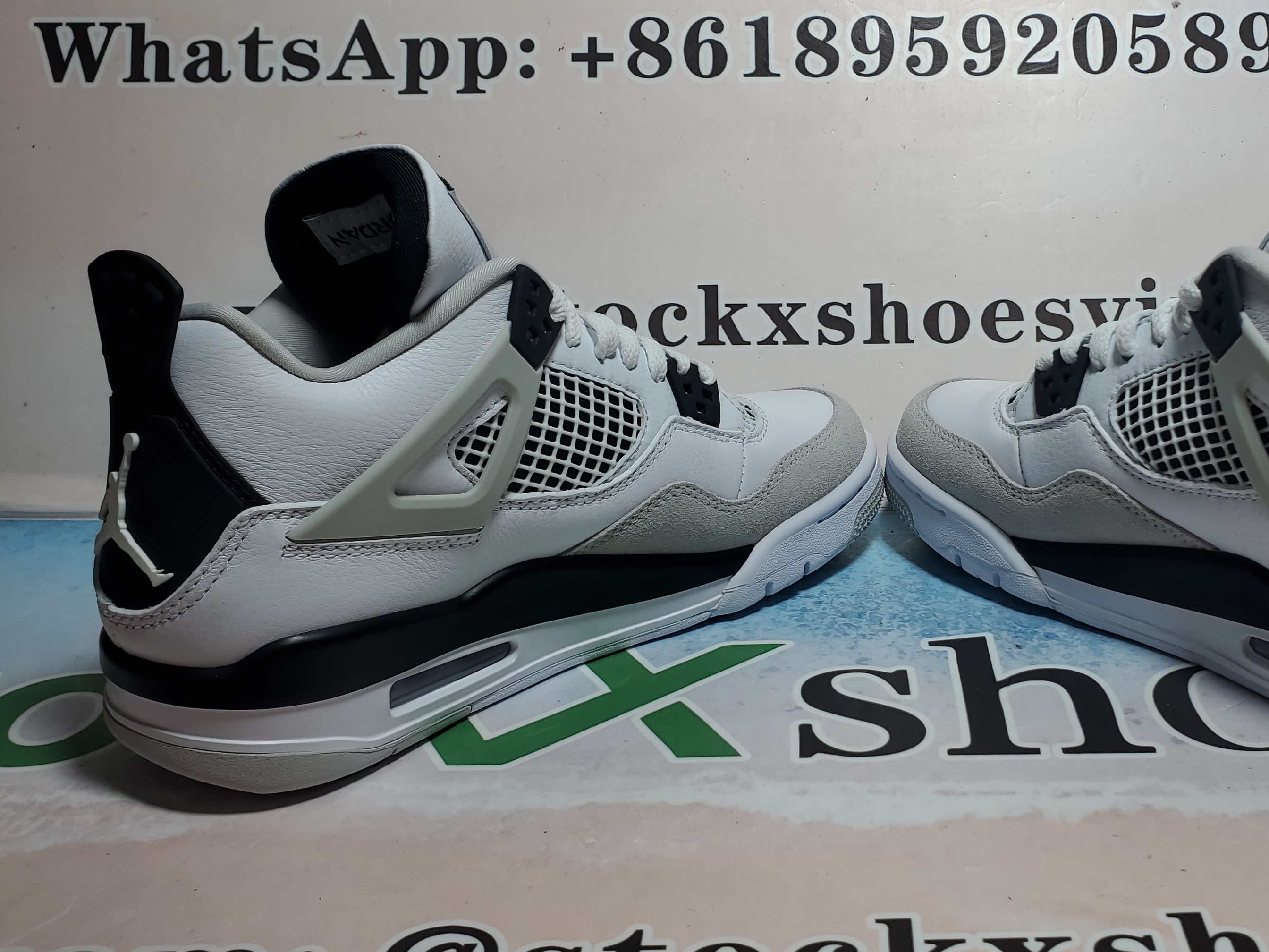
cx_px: 862
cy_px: 434
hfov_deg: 47.0
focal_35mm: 39
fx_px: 1430
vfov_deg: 36.8
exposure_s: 1/456
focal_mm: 4.3
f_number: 2.4
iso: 50
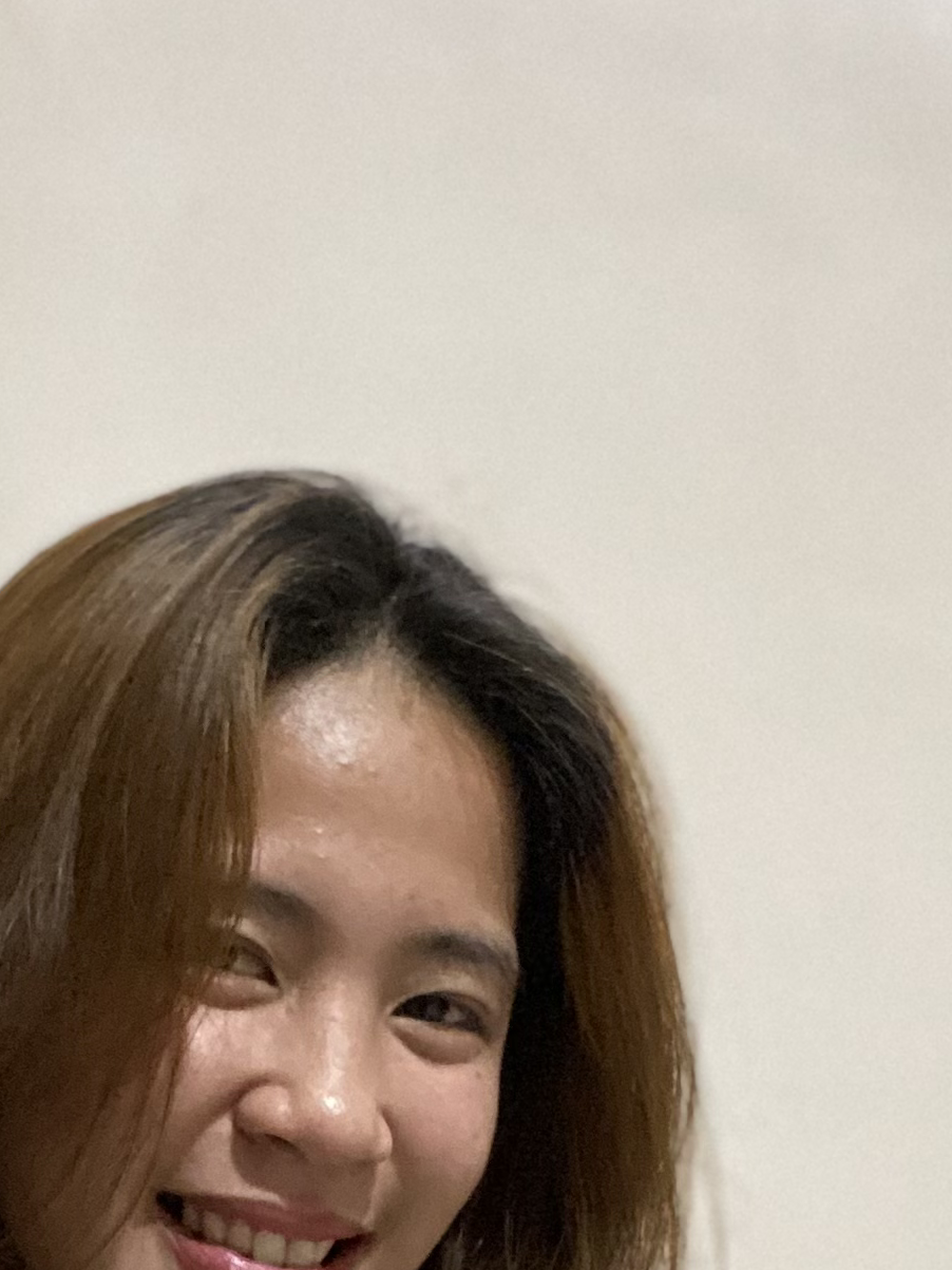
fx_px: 2824
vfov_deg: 24.0
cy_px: 1334
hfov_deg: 19.1
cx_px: 288
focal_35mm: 77
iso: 800
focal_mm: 2.71
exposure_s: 1/21
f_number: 2.2
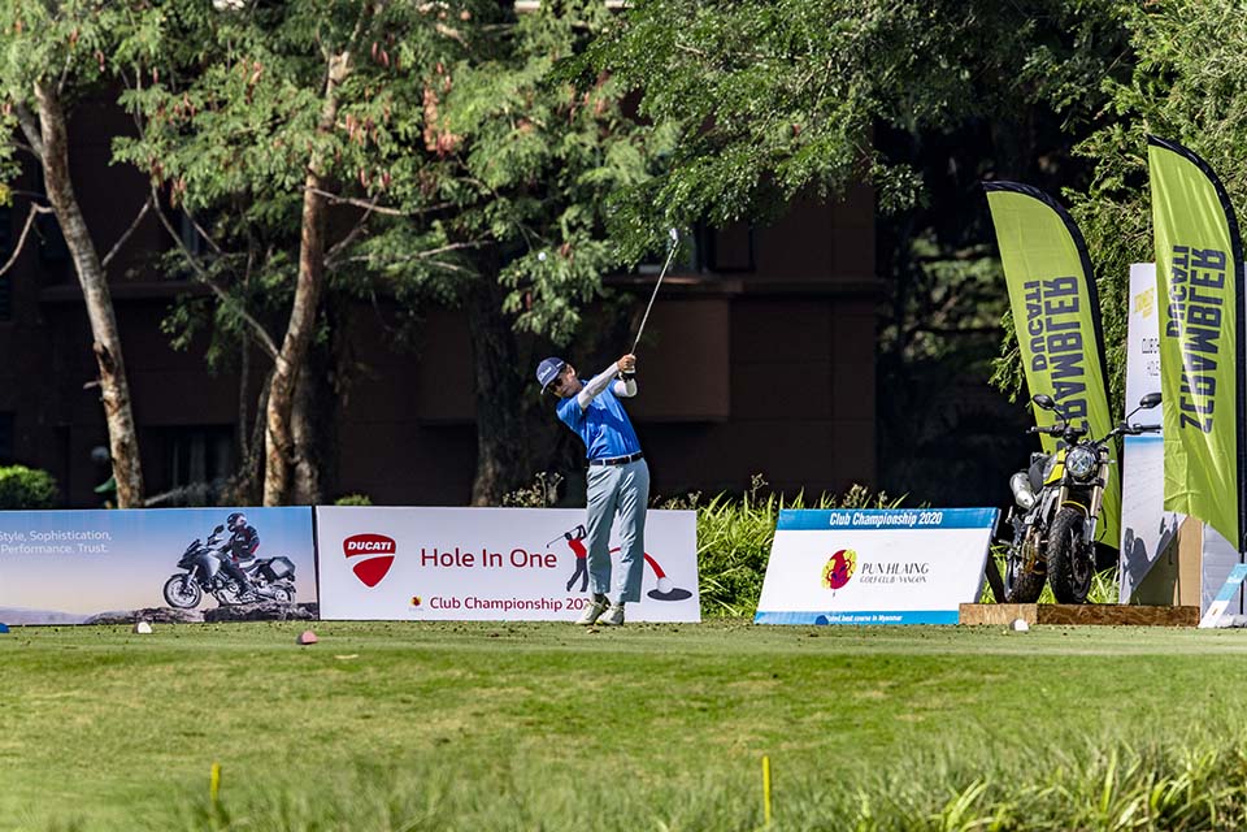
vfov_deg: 2.1
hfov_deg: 3.2
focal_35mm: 650
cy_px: 416
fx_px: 22514
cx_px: 624
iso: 250
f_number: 8
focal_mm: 650
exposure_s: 1/1600
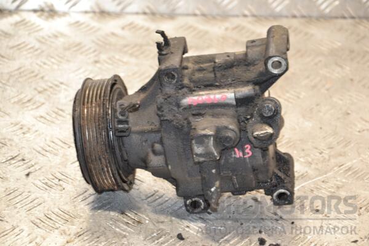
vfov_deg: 12.2
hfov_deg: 18.2
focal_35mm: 112
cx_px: 184
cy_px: 123
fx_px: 1153
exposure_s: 1/80
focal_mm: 75
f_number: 5.3
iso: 800
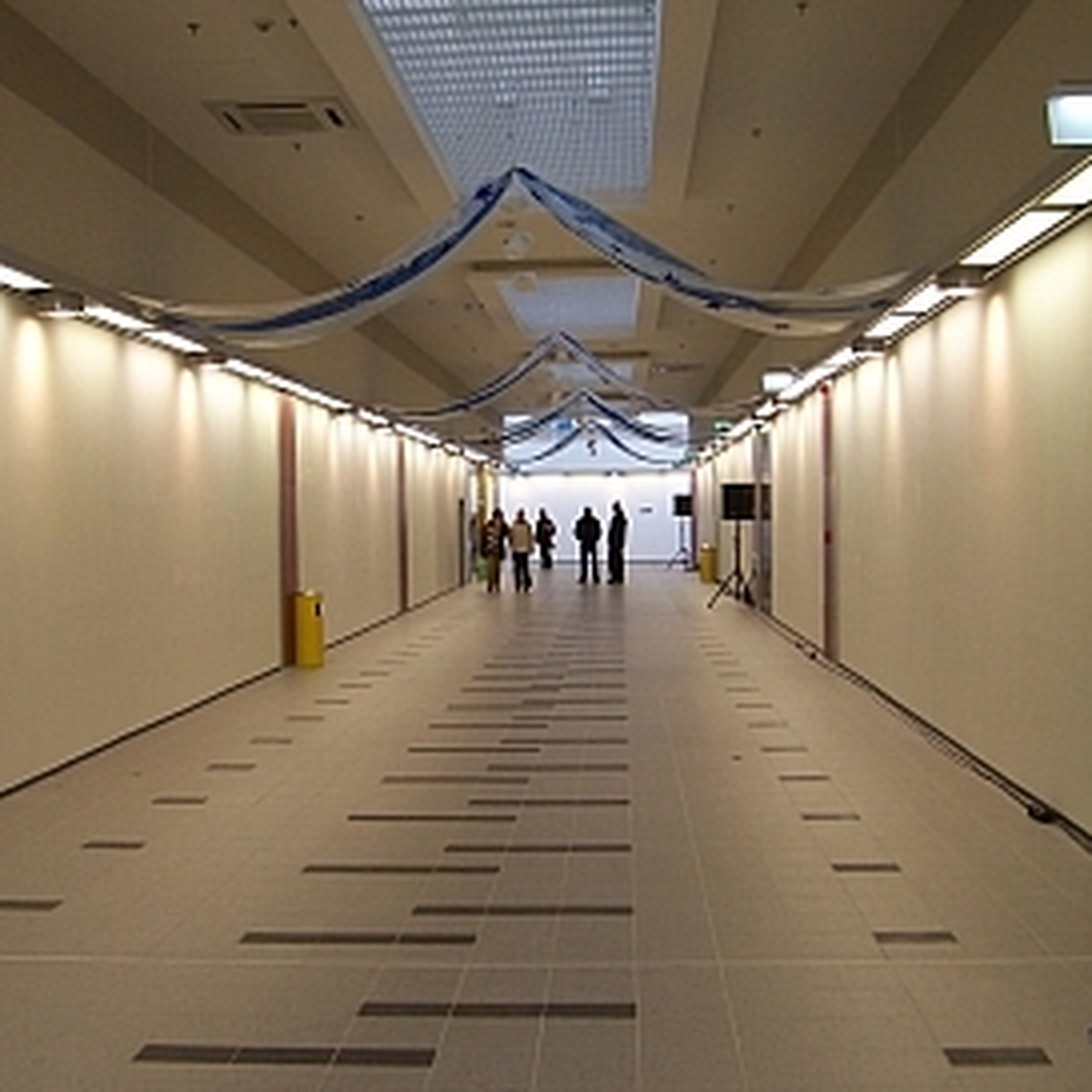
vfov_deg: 38.3
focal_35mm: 44
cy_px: 540
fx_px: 1570
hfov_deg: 38.3
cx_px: 524
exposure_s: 1/60
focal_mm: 5.6
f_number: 2.7
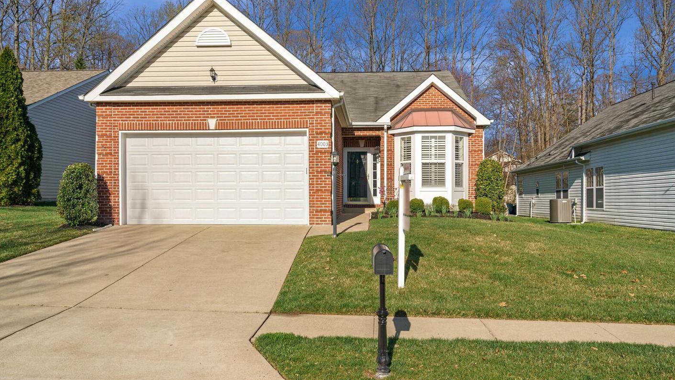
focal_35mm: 30
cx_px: 345
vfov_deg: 38.9
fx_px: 537
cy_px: 194
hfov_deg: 64.3
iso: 400
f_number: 9
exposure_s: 1/400
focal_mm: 28
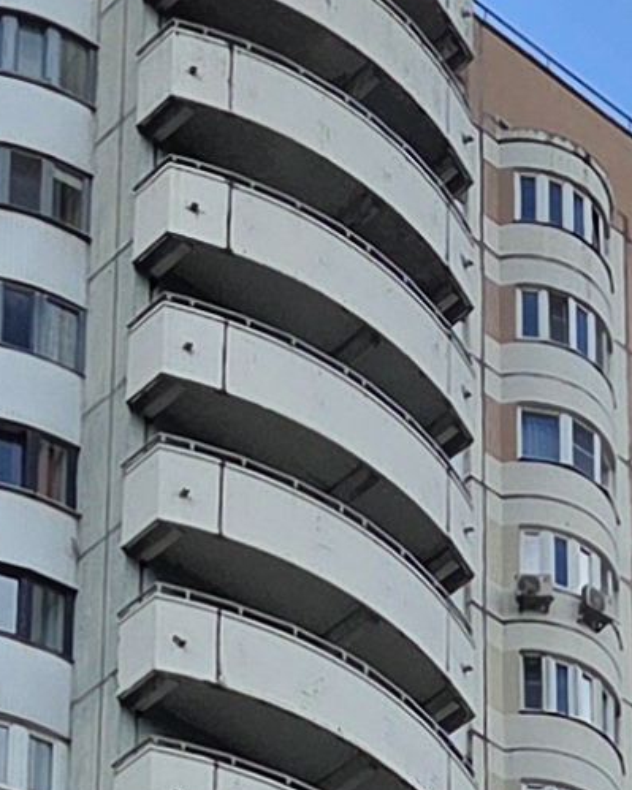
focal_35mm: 180
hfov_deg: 8.6
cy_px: 1741
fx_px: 4210
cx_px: 331
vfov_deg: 9.7
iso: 80
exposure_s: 1/6618
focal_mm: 5.4
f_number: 1.8
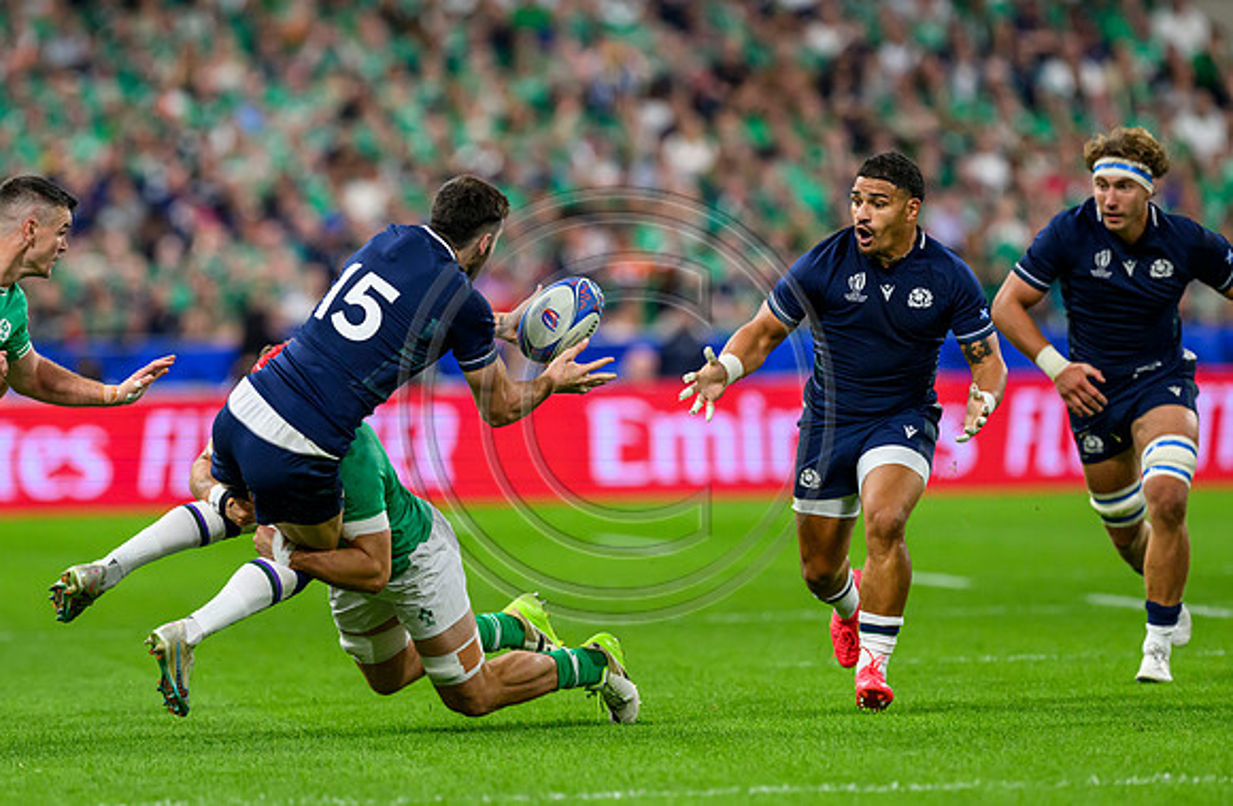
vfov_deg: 2.8
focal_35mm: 487
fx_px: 16591
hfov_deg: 4.3
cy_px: 498
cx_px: 486
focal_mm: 400
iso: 3200
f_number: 4
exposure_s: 1/2000
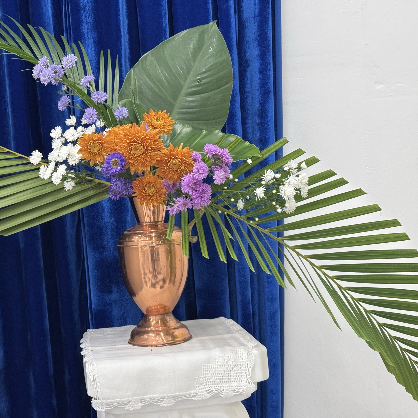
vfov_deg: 30.0
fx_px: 779
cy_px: 210
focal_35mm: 57
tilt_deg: -3.0
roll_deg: +4.2
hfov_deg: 29.9
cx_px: 157
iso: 250
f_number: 1.78
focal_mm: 6.76
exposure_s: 1/60
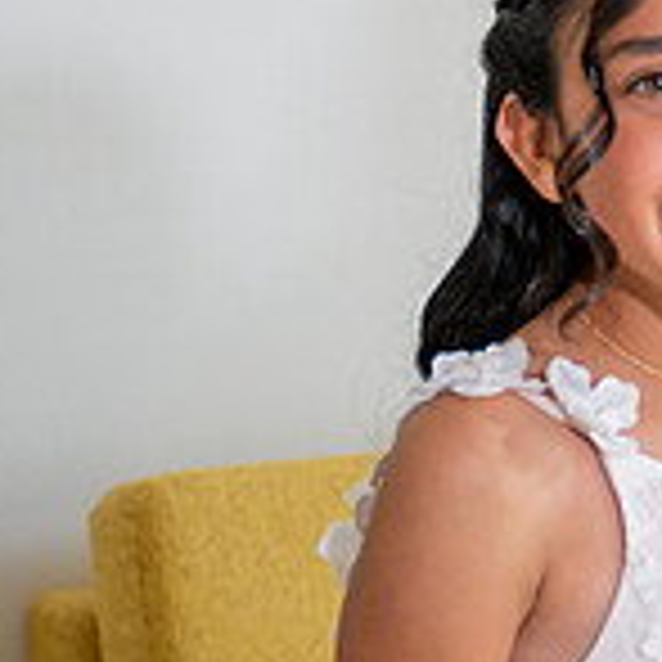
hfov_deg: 8.7
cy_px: 239
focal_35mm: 197
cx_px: 870
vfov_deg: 8.9
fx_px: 4262
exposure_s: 1/160
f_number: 2.8
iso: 800
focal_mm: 49
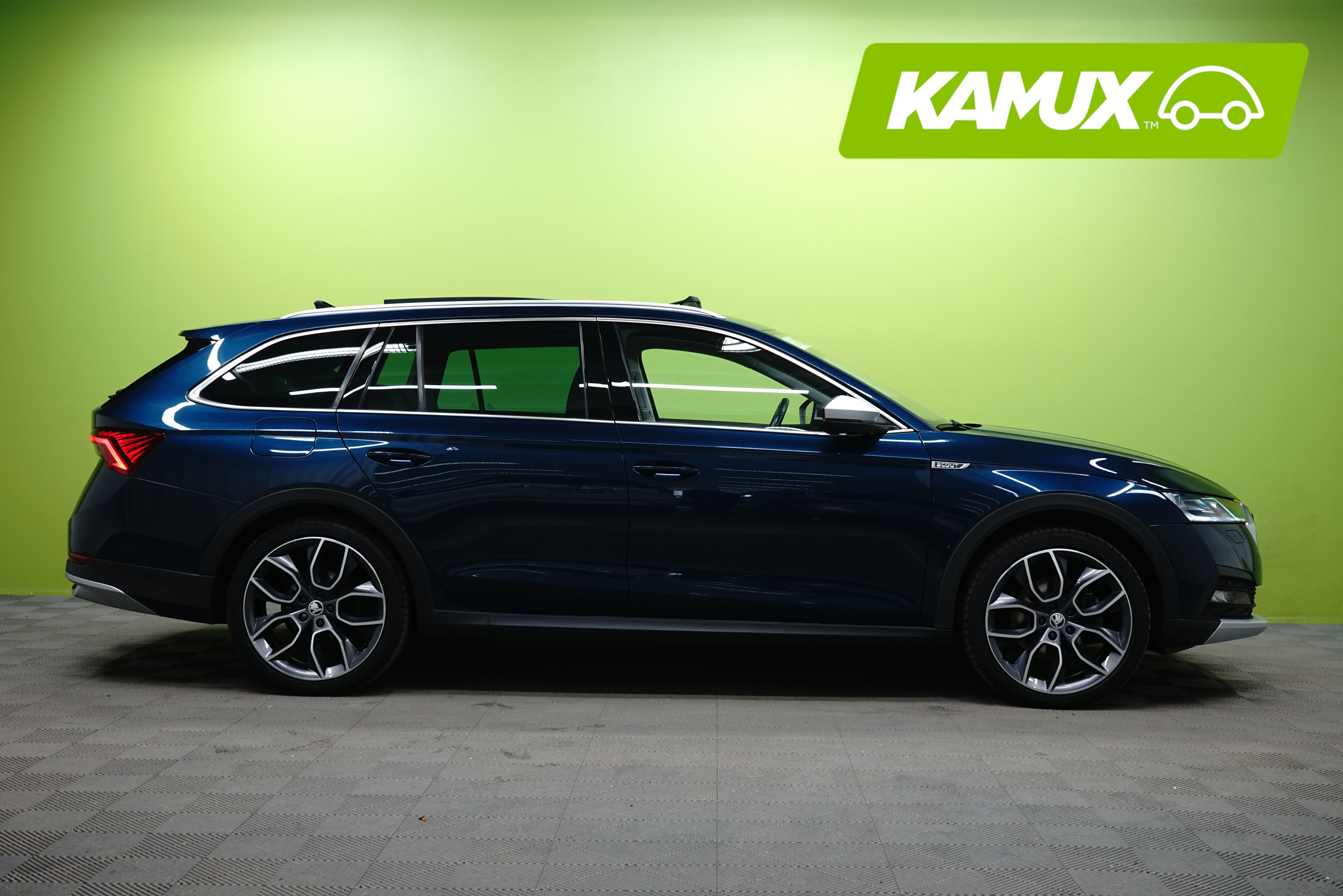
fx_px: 1492
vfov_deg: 33.4
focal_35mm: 40
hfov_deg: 48.5
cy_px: 448
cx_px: 672
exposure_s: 1/6
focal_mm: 40
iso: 500
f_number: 8
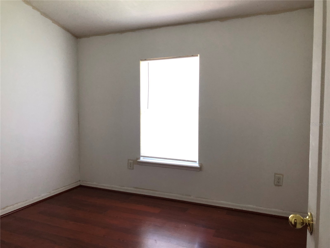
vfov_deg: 49.7
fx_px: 267
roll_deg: -0.6
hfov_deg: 63.4
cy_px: 124
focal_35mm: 28
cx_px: 165
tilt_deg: -3.5
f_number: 1.8
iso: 32
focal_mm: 3.99
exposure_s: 1/30
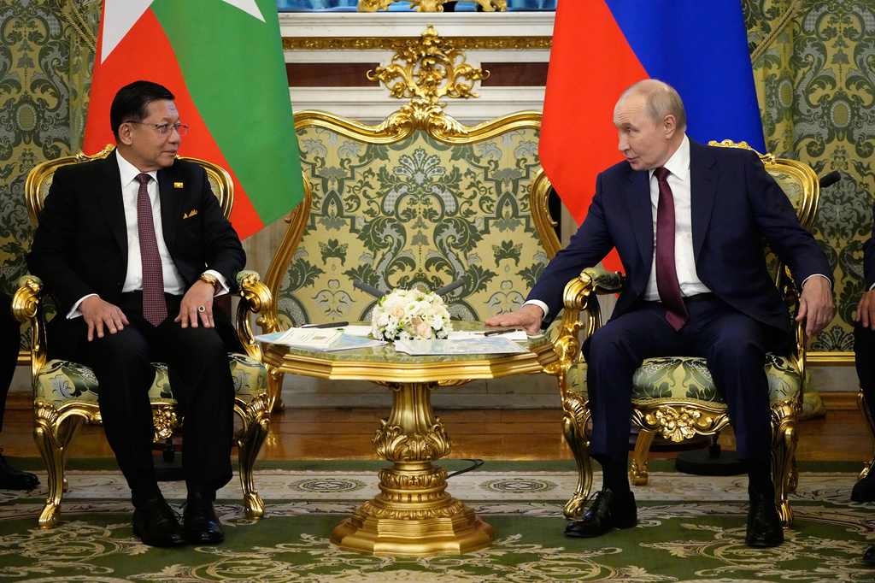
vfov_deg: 13.7
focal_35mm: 100
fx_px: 2430
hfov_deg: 20.4
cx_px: 438
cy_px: 292
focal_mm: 100
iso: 10000
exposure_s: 1/400
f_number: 4.5
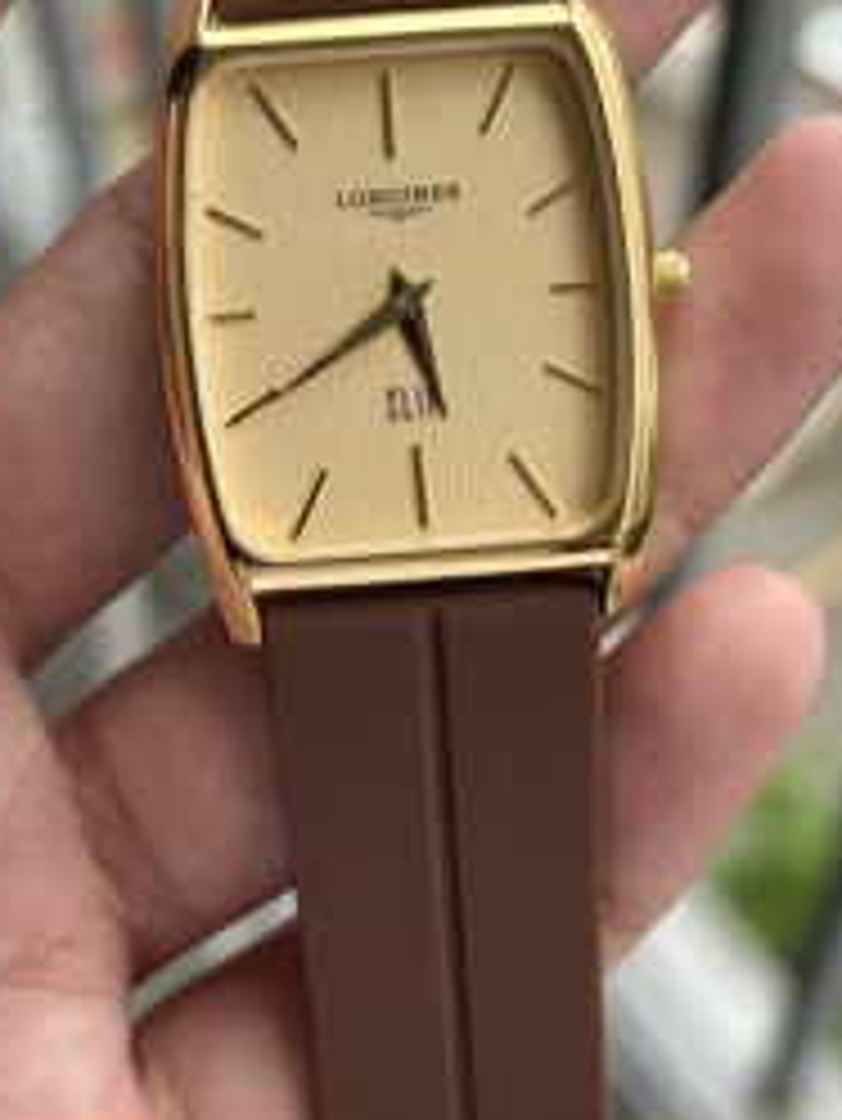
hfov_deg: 19.2
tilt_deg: -58.7
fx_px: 2495
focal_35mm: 77
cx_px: 396
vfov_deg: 25.3
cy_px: 463
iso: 50
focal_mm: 6.86
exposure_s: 1/238
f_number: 1.78
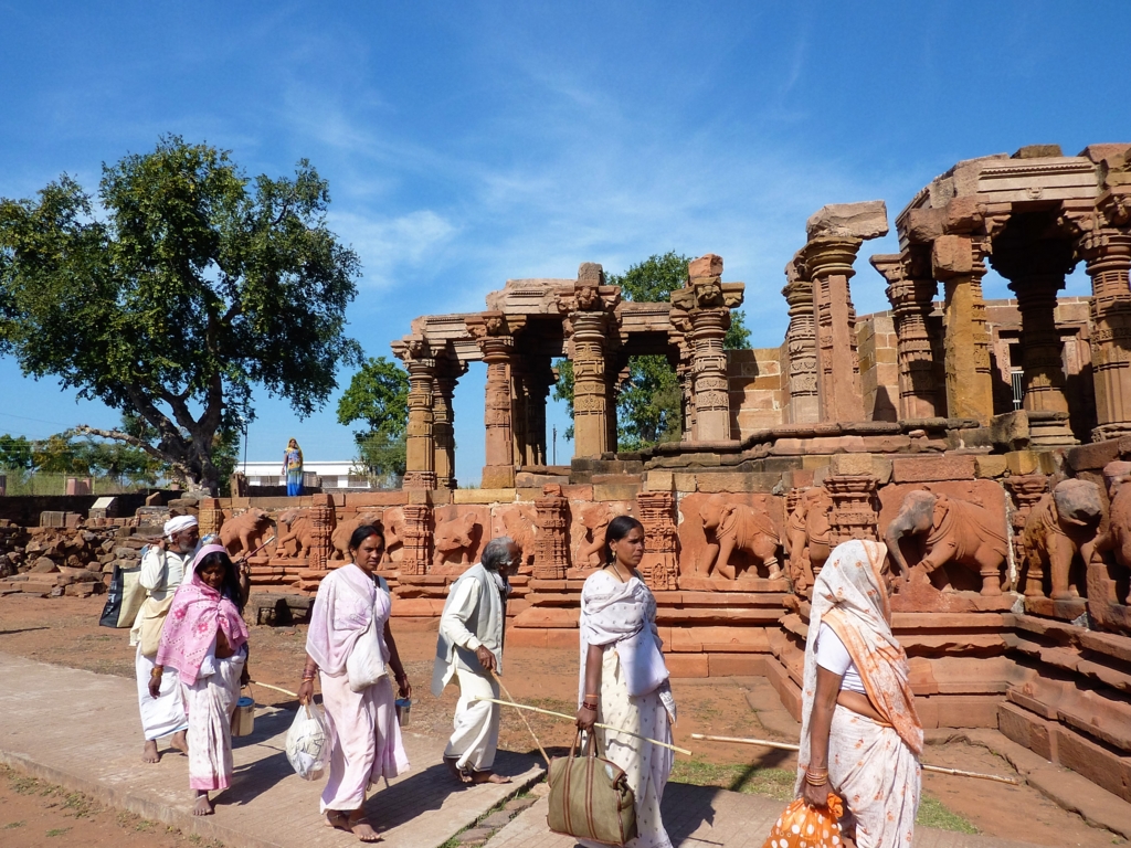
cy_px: 424
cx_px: 566
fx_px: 817
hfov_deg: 69.4
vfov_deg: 54.9
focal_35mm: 25
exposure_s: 1/400
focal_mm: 4.1
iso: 80
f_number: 5
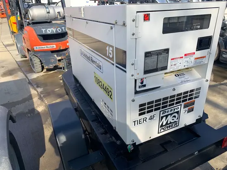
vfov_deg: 53.1
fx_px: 171
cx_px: 114
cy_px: 85
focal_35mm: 26
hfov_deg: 67.3
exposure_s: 1/1190
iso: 25
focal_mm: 4.25
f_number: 1.8
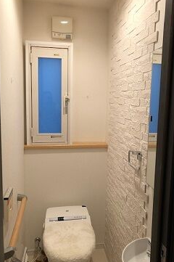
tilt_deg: -8.6
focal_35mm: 31
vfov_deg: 60.3
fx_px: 225
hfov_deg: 42.2
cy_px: 131
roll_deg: -1.5
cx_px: 94
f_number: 1.8
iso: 40
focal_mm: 4
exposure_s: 1/20
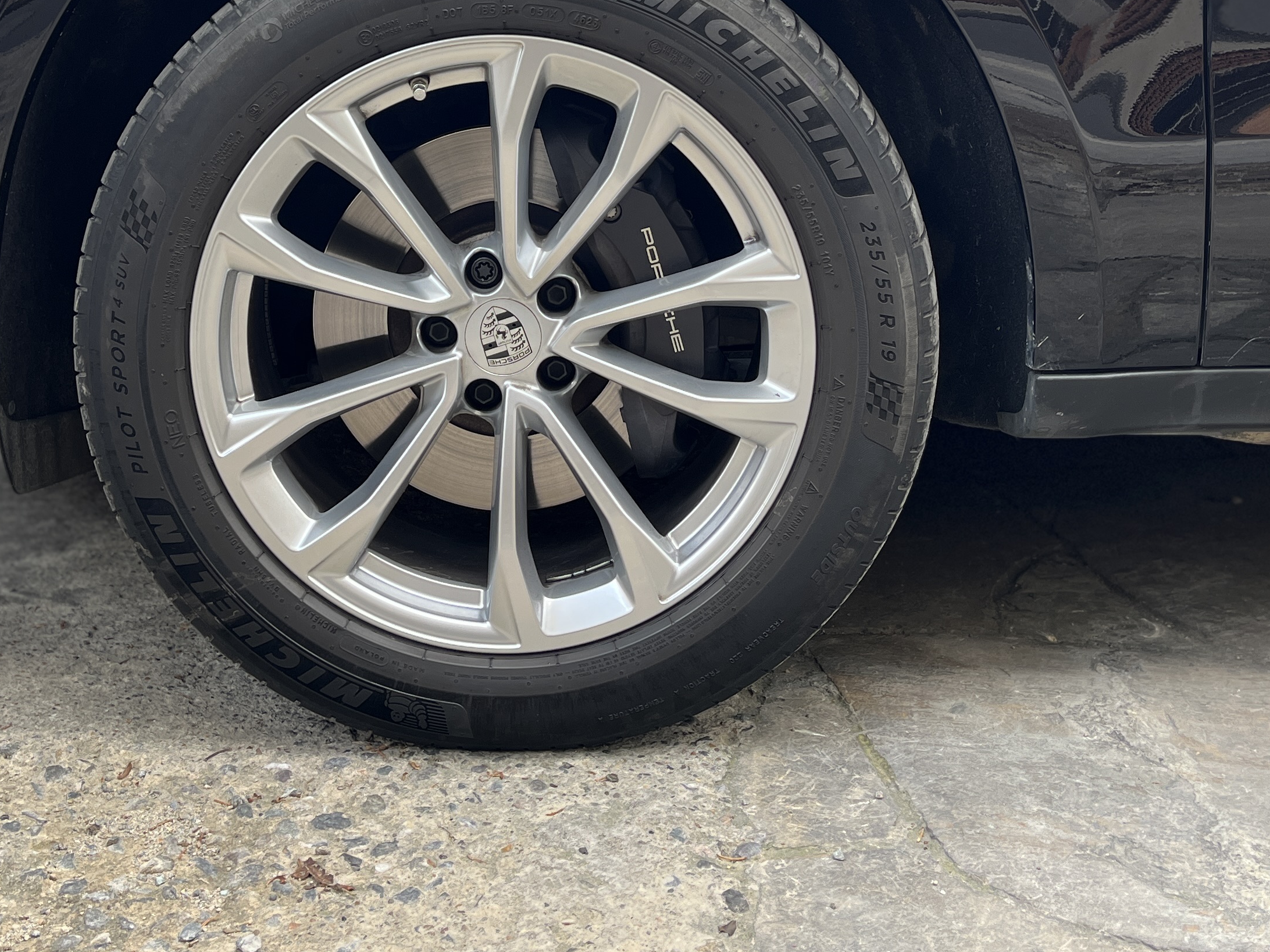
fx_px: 1761
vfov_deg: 29.1
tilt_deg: -4.7
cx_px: 524
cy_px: 100
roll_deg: +0.0
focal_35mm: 48
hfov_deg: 39.5
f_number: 1.6
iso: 32
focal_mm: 5.1
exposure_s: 1/125
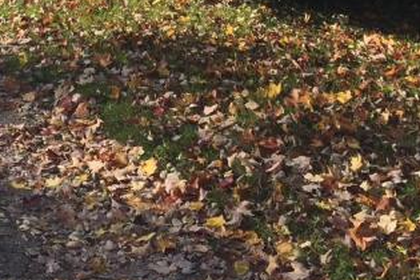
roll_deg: -0.7
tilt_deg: -1.3
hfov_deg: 20.6
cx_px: 84
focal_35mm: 98
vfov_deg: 12.7
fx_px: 1143
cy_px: -217
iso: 32
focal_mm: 4.15
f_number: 2.2
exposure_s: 1/1199
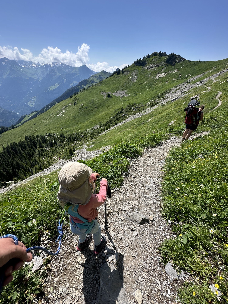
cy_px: 152
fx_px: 123
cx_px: 114
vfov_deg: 102.1
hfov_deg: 85.7
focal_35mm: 14
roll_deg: -1.1
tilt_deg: -35.0
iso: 50
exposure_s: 1/1435
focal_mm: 2.22
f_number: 2.2
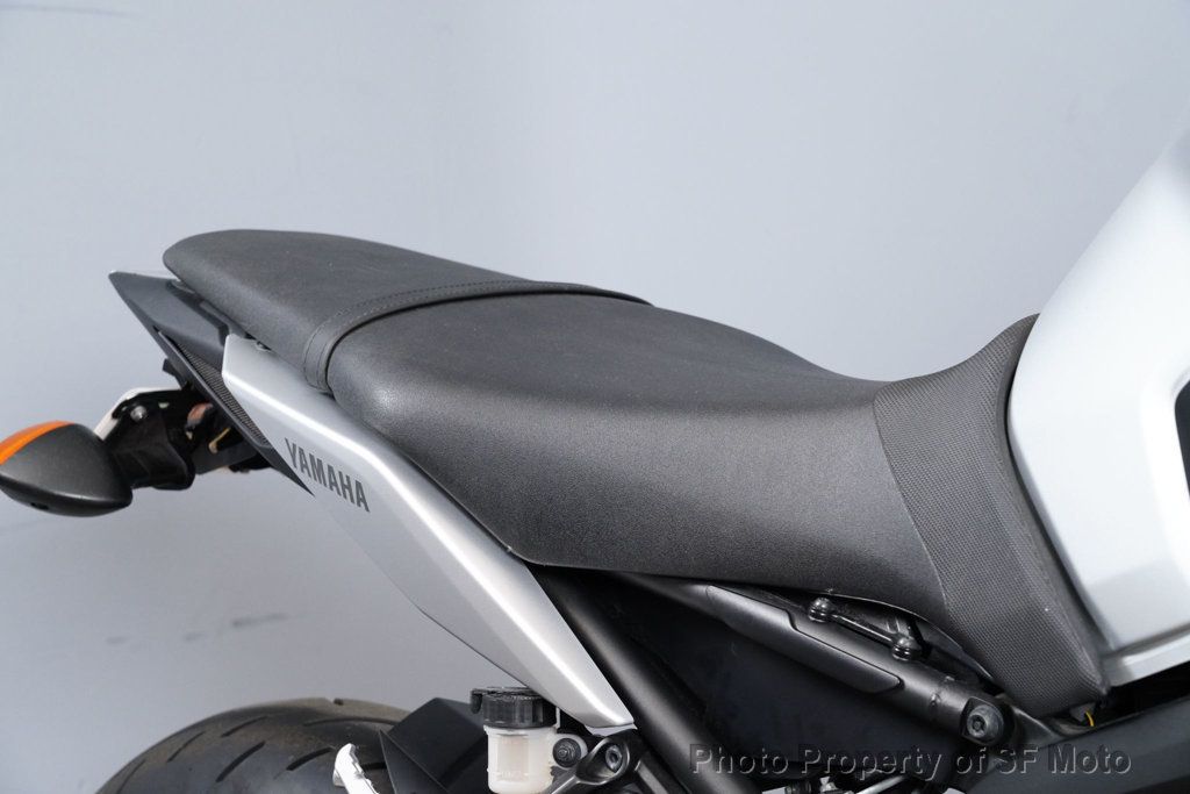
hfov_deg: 21.9
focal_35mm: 93
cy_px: 397
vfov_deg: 14.7
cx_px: 595
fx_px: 3074
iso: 5000
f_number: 9
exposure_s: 1/80
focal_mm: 93
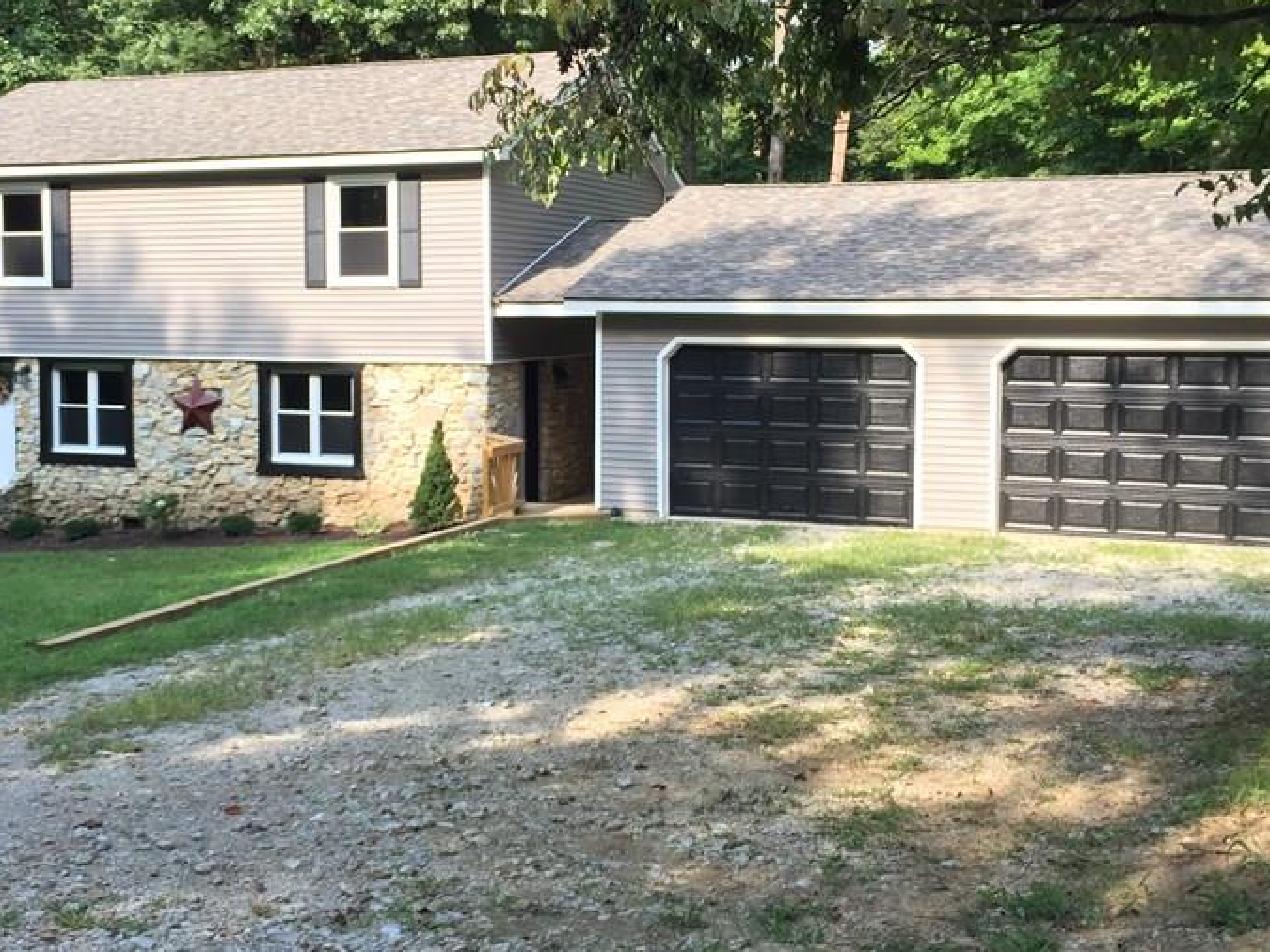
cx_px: 553
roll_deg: +0.7
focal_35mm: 44
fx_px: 1614
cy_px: 427
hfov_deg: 42.9
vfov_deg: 32.8
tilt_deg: -5.5
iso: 32
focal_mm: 4.15
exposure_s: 1/295
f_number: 2.2
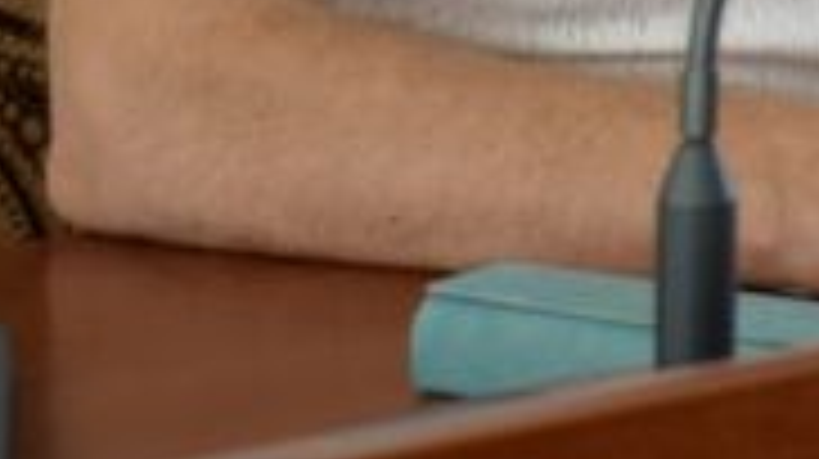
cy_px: -567
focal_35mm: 220
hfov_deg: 9.4
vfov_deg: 5.4
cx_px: 1436
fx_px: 4773
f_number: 5.6
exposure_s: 1/125
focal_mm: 34
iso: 400
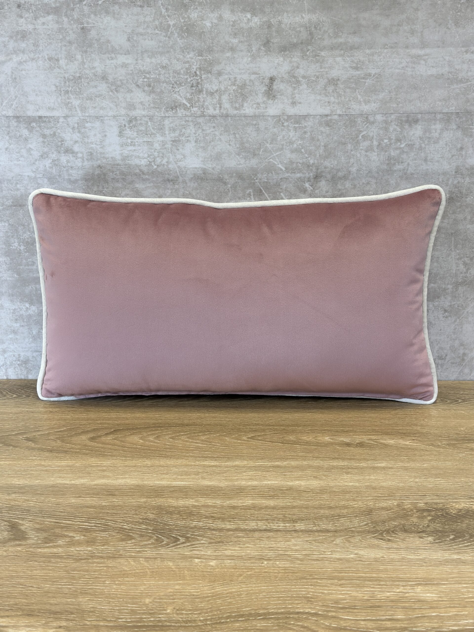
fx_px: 876
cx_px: 237
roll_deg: +0.7
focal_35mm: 48
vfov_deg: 39.7
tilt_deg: -14.6
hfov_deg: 30.3
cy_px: 316
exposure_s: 1/170
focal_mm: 6.86
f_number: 1.78
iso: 100
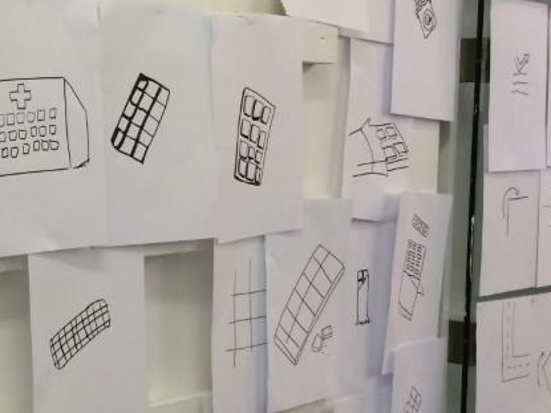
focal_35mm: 74
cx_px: -13
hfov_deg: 25.0
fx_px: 1178
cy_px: 239
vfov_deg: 19.9
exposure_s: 1/33
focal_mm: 4.12
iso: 50
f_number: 2.2
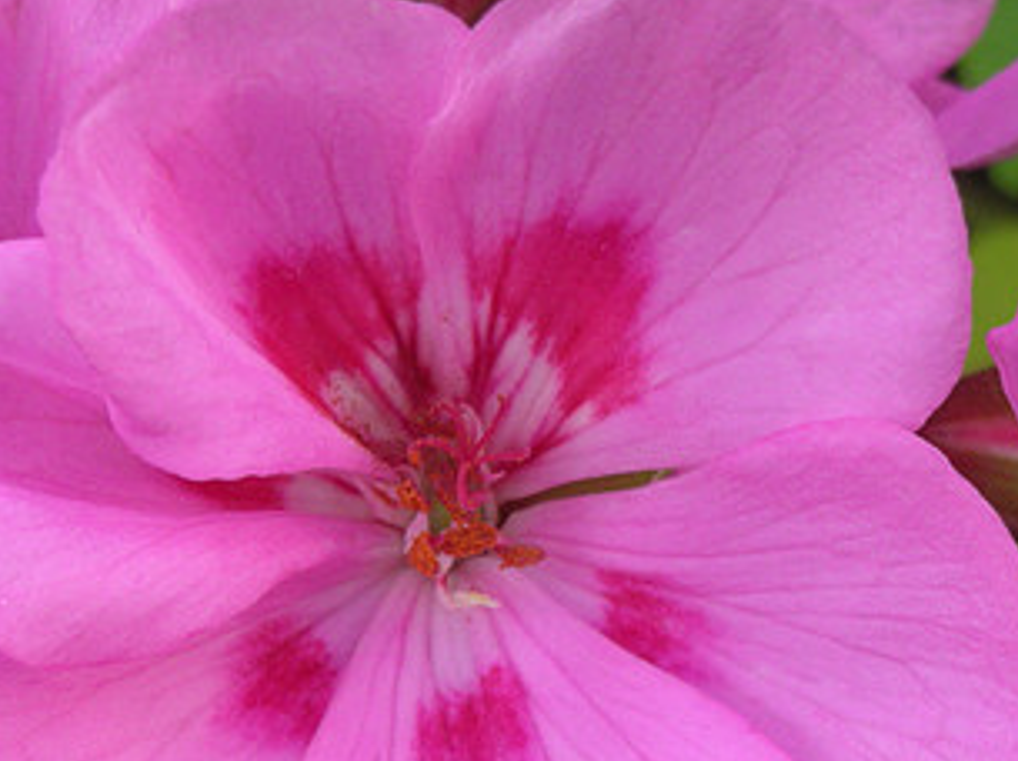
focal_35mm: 200
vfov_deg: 7.4
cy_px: 666
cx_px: 451
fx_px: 5875
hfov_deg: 9.9
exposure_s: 1/58
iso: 133
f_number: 4.7
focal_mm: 17.1
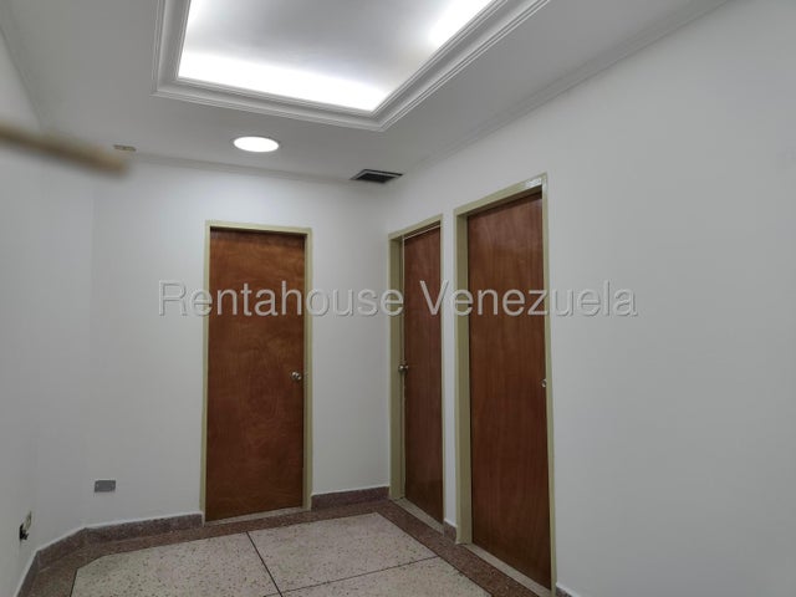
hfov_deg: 73.9
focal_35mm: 23
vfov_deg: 58.9
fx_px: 529
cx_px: 398
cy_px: 298
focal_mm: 6.19
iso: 250
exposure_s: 1/60
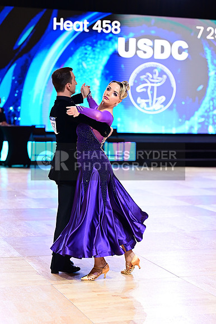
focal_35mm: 82
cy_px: 162
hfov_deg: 16.6
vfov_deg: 24.8
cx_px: 108
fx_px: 739
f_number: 2.8
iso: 2000
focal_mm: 82
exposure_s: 1/500
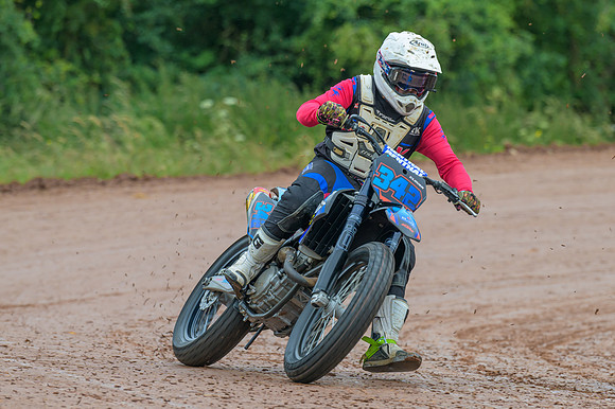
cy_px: 238
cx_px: 355
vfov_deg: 3.7
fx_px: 6364
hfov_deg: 5.5
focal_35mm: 373
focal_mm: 200
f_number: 4
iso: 160
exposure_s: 1/400
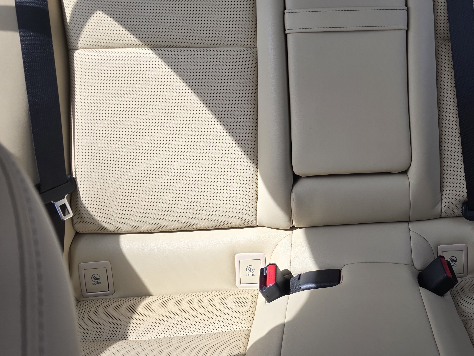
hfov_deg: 49.3
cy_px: 122
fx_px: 493
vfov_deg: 39.2
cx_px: 355
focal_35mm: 36
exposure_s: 1/223
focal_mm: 6.3
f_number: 1.7
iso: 12
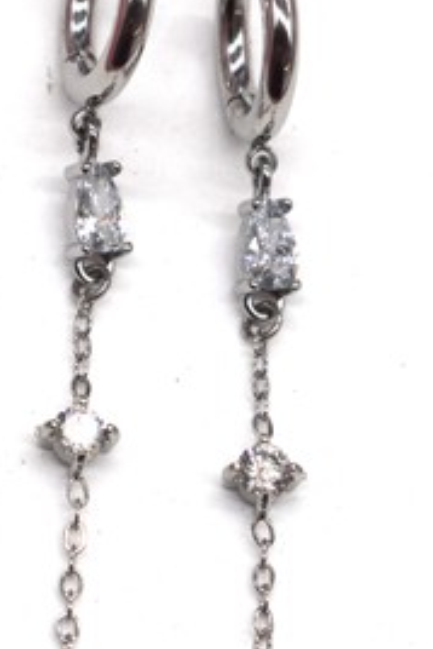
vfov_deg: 8.2
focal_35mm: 250
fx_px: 4495
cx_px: 133
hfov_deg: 5.5
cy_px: 460
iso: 250
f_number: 8
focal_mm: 55
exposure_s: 1/250
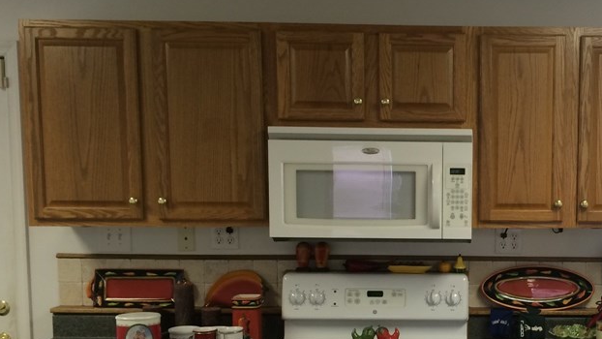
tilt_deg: -6.5
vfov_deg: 22.8
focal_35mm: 52
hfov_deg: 38.5
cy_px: 266
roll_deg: -0.1
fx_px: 830
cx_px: 470
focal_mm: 4.15
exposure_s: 1/30
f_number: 2.2
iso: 64
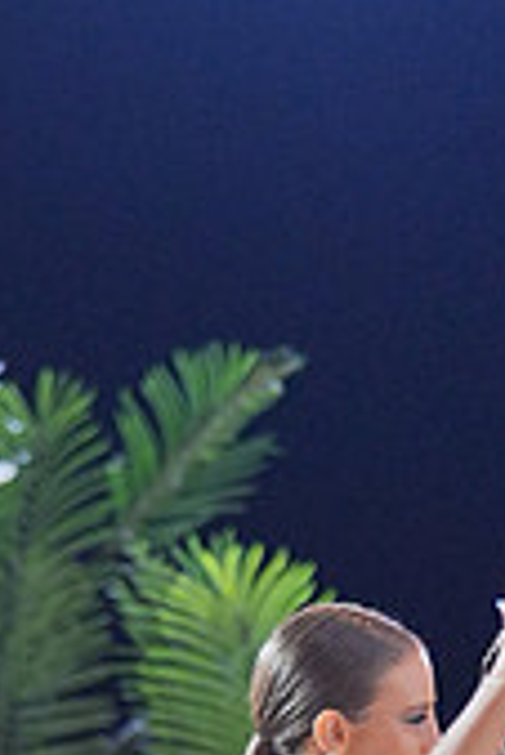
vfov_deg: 3.8
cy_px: 1282
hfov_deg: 2.6
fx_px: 11212
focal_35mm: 534
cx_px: 355
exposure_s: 1/500
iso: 1600
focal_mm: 104
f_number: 2
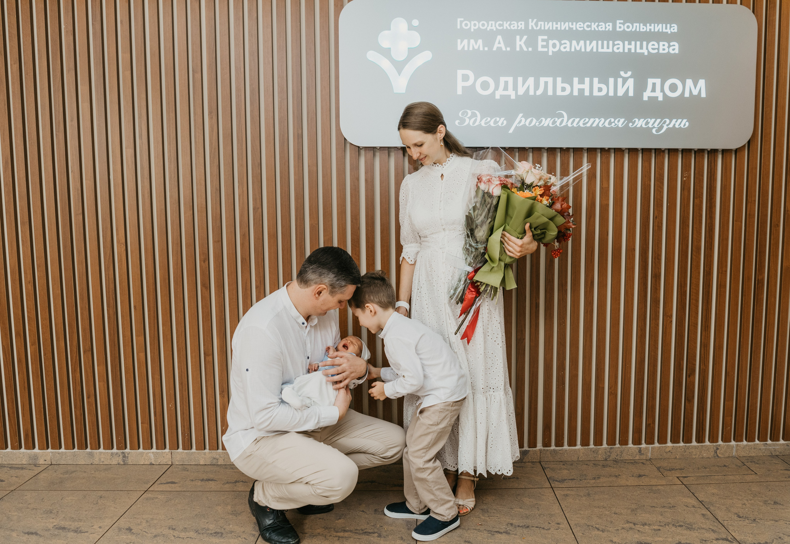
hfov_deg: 62.5
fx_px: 650
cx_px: 433
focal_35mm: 29
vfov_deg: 45.4
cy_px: 289
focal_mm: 27
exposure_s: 1/160
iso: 250
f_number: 4
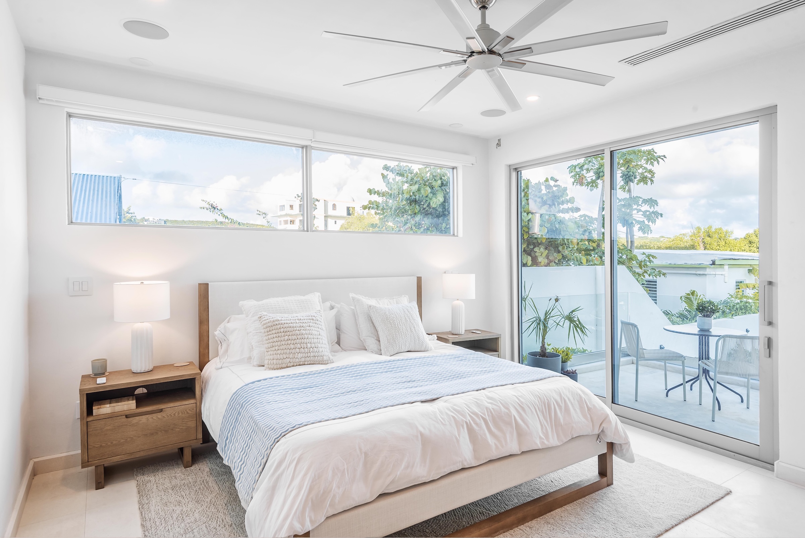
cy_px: 269
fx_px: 447
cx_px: 402
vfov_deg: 62.0
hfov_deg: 83.9
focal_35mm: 20
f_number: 8
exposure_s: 1/60
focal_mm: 20
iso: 320
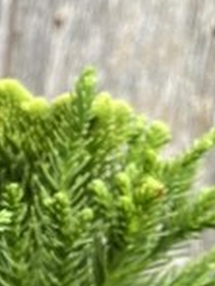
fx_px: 1573
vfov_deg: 9.7
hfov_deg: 7.0
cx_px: -438
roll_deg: -1.3
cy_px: 562
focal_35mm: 190
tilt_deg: -16.5
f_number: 1.6
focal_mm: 5.1
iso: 32
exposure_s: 1/122
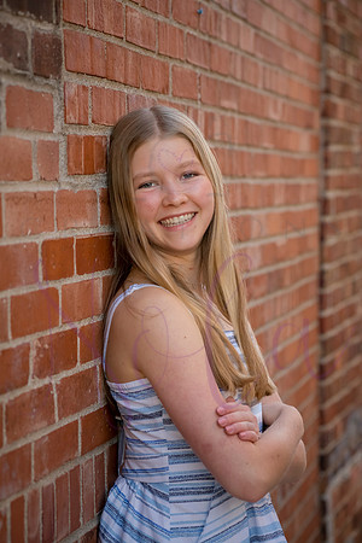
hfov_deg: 14.9
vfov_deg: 22.1
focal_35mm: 92
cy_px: 272
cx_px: 181
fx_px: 1388
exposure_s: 1/500
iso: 800
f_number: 5
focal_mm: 92
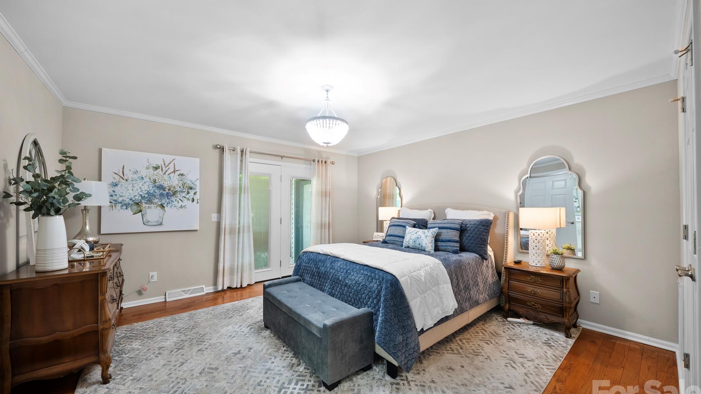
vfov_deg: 78.3
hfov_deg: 110.8
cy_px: 208
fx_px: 242
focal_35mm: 13
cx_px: 343
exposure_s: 1/1.25
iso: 250
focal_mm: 12
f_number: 9
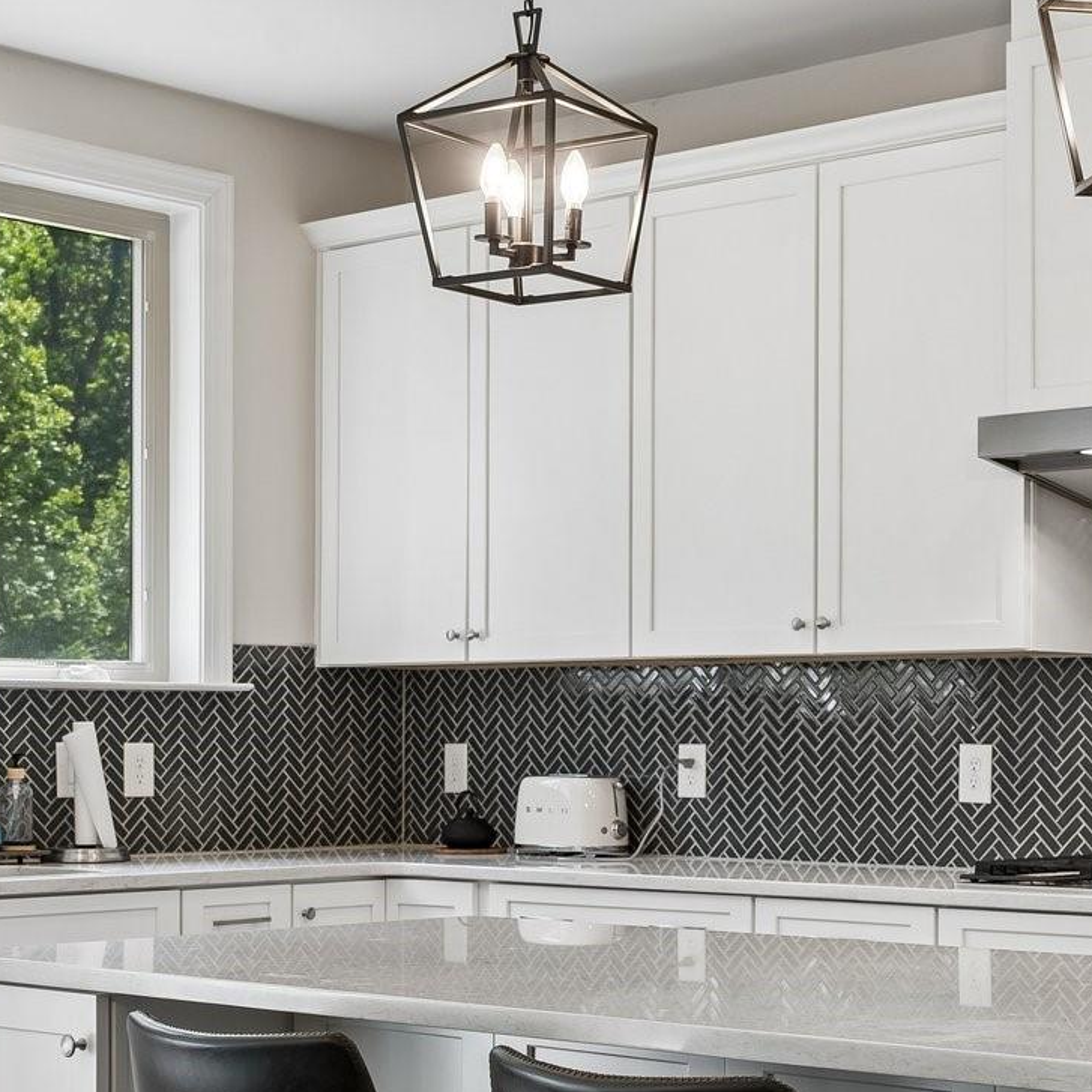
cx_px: 753
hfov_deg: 25.5
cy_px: 803
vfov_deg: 25.5
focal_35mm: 67
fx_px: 2391
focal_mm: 28
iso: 160
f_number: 7.1
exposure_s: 1/30
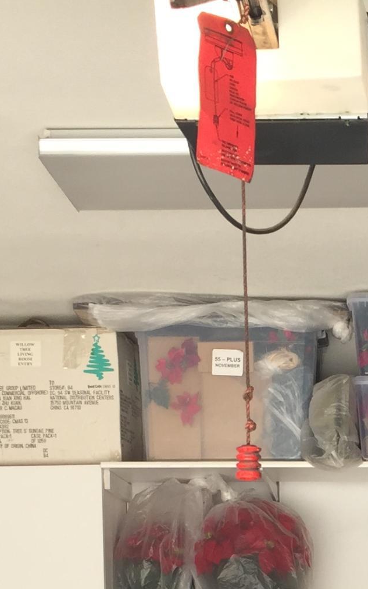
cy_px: 653
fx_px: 1460
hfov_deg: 13.9
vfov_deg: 21.6
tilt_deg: -0.2
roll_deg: +0.1
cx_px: 452
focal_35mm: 91
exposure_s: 1/126
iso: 32
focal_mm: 4.15
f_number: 2.2
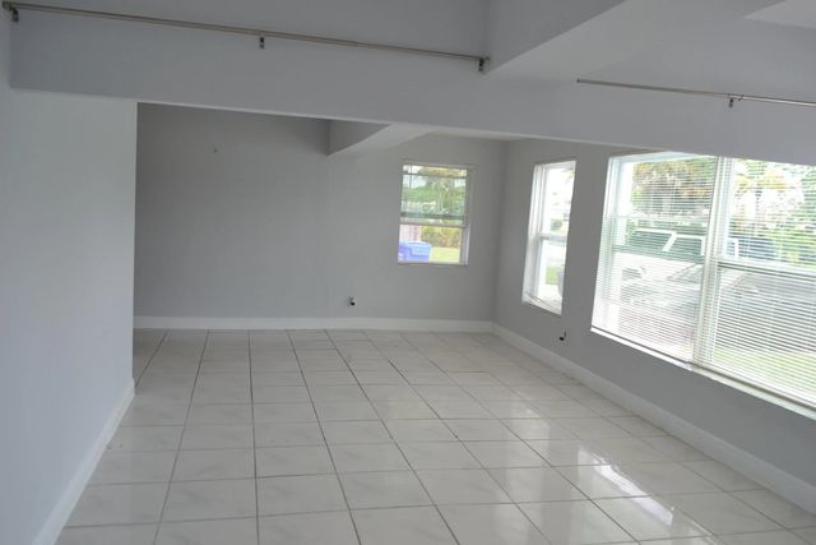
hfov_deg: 67.4
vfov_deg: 48.0
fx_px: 612
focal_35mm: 27
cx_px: 408
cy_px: 272
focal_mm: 18
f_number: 5.6
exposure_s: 1/125
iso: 320
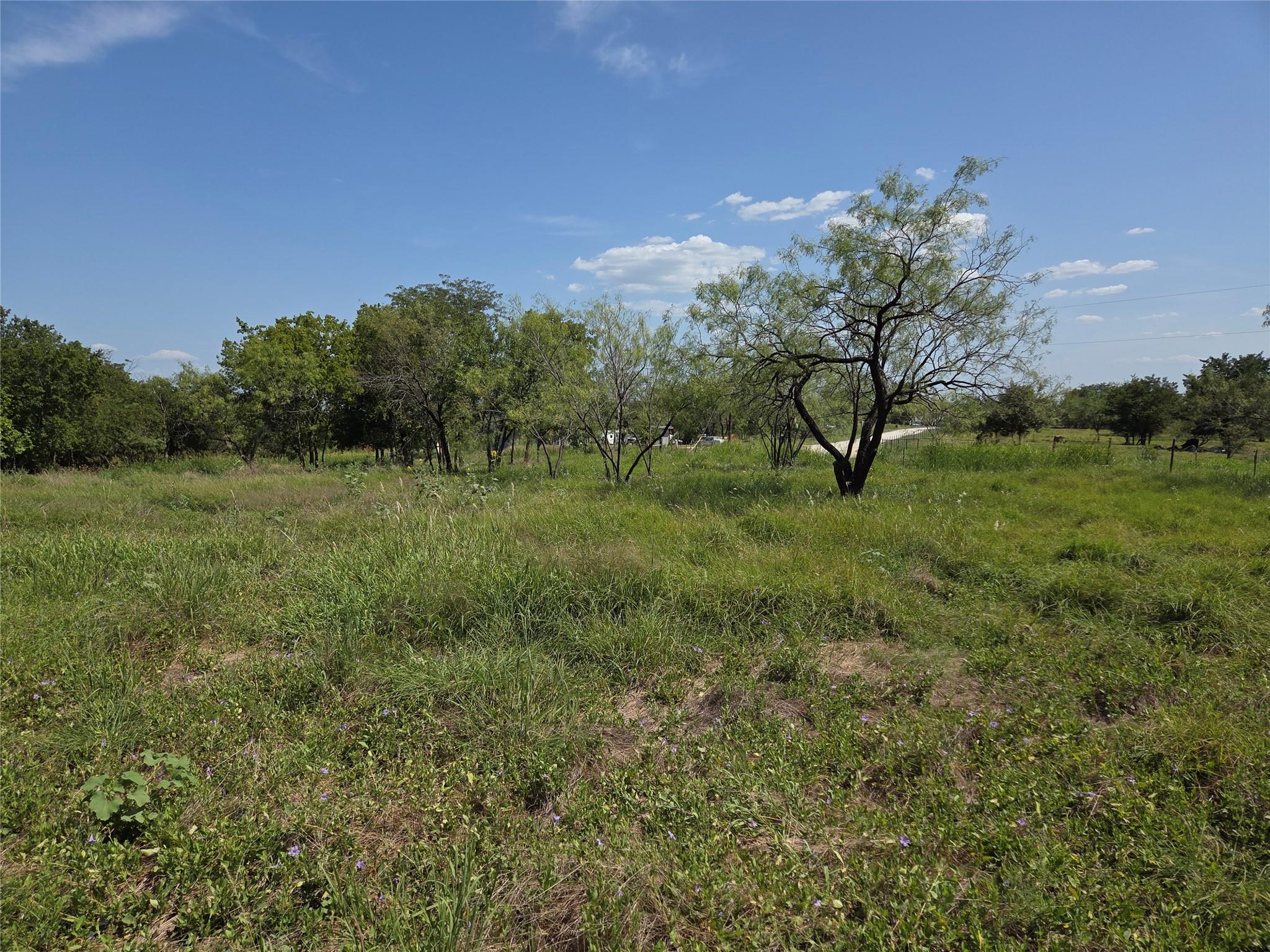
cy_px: 476
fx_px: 844
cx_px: 635
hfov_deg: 73.9
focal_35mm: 23
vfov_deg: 58.9
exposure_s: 1/7328
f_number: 1.8
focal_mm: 5.4
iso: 80
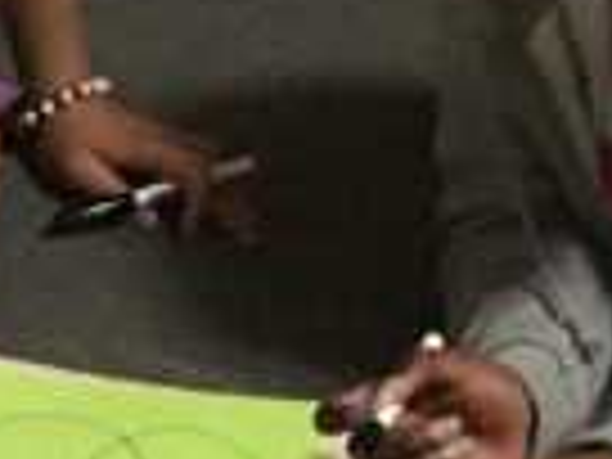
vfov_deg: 6.5
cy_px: 1012
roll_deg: -3.2
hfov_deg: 8.8
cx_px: -270
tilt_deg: -42.9
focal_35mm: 219
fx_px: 3872
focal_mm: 4.15
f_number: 2.2
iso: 200
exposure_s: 1/24
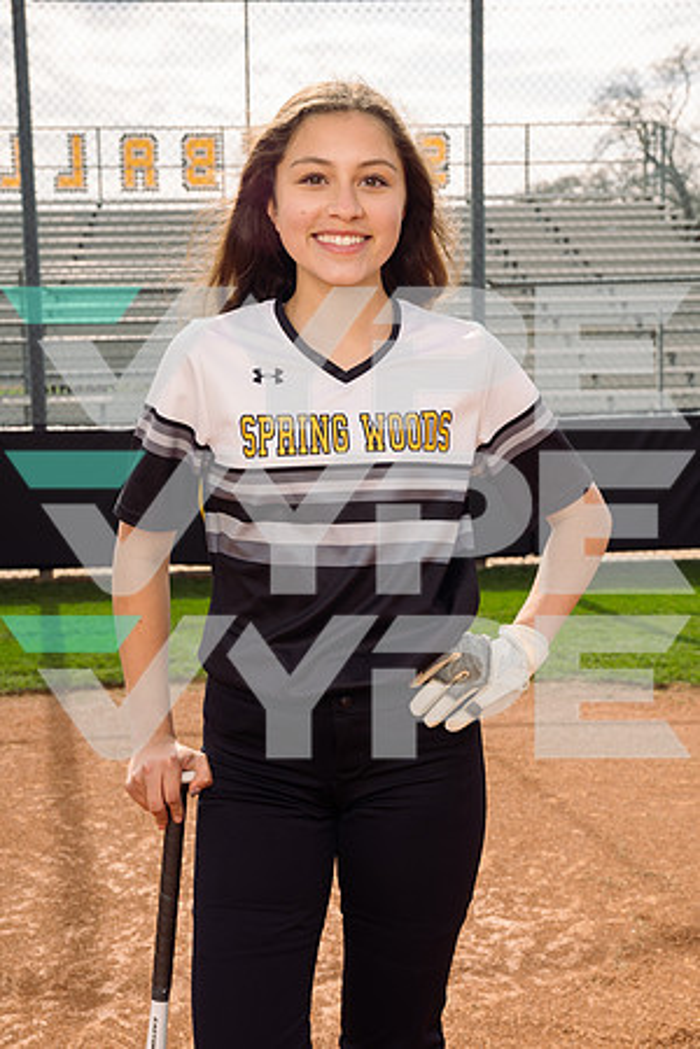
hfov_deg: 27.5
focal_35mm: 49
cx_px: 350
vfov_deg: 40.3
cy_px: 524
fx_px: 1429
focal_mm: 49
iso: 125
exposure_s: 1/200
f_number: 8
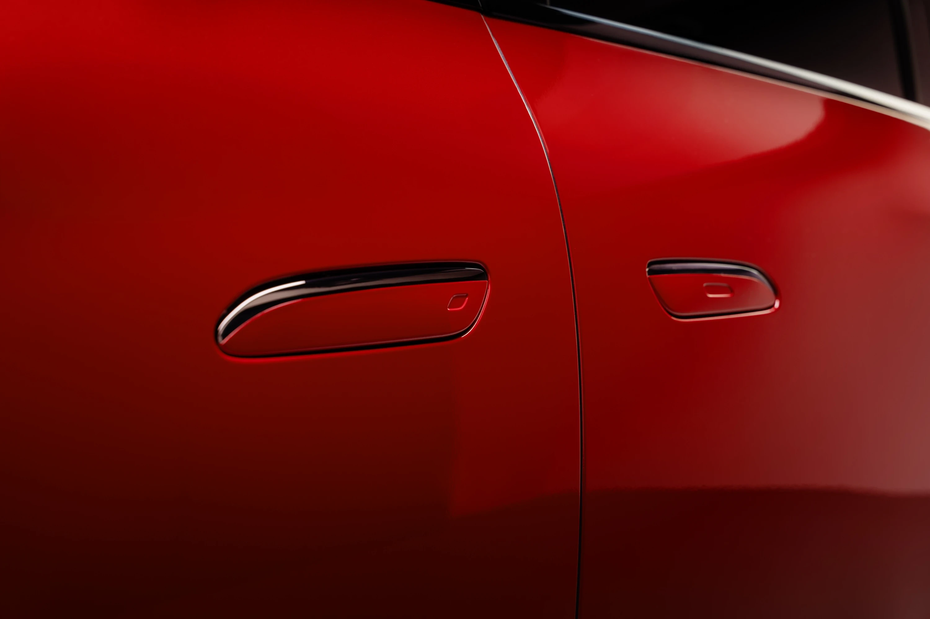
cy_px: 310
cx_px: 465
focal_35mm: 59
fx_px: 1523
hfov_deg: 34.0
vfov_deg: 23.0
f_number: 6.3
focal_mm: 59
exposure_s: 1.6
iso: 100
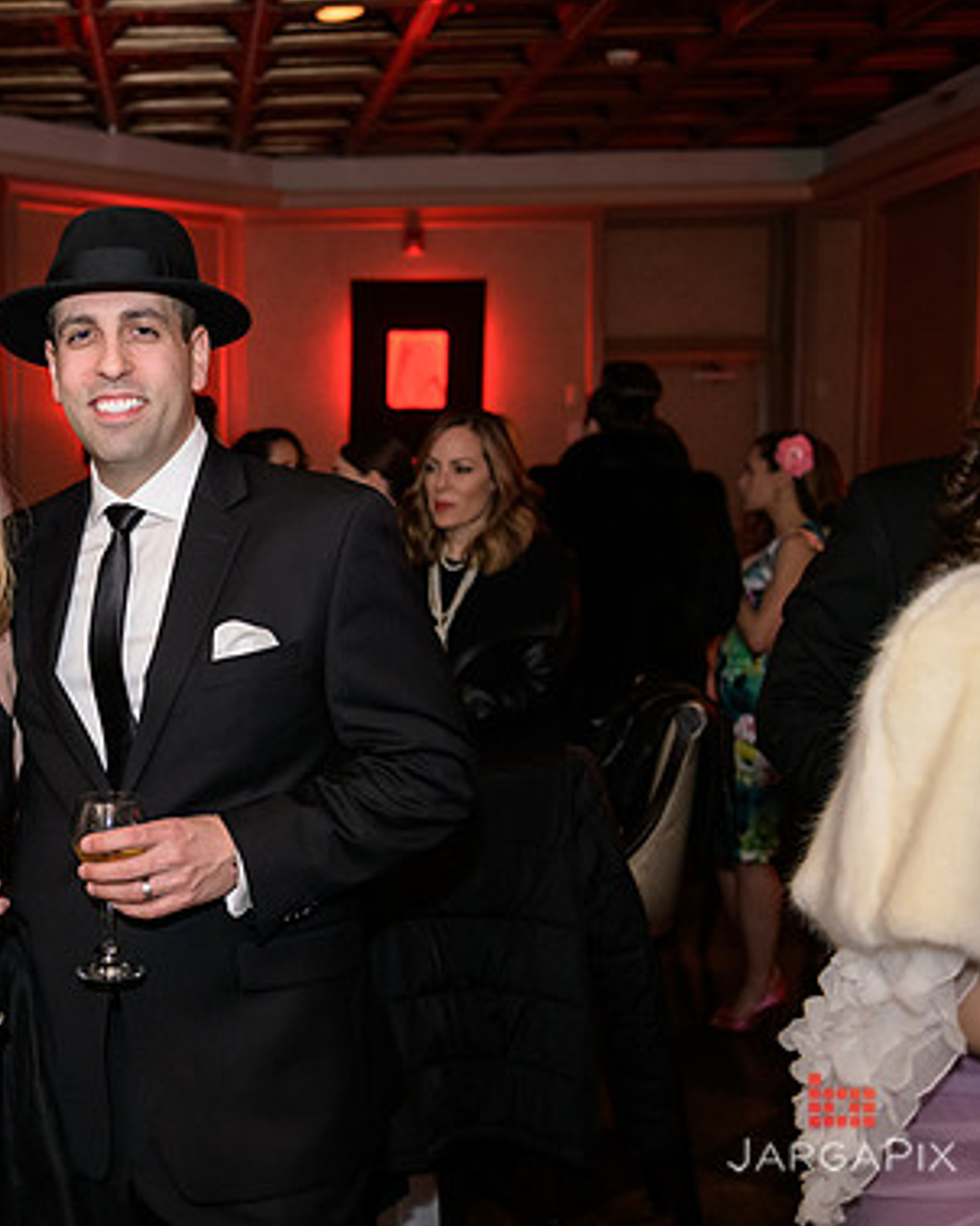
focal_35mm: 49
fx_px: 1778
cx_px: 97
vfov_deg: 38.1
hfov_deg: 29.5
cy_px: 615
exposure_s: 1/125
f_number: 3.2
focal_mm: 34
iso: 1600
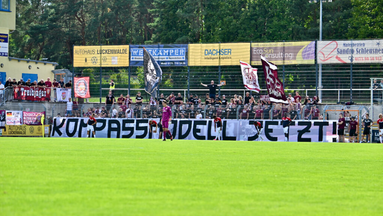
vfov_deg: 7.7
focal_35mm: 158
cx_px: 192
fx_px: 1605
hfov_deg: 13.6
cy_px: 118
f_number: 5
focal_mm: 150
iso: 360
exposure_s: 1/2000
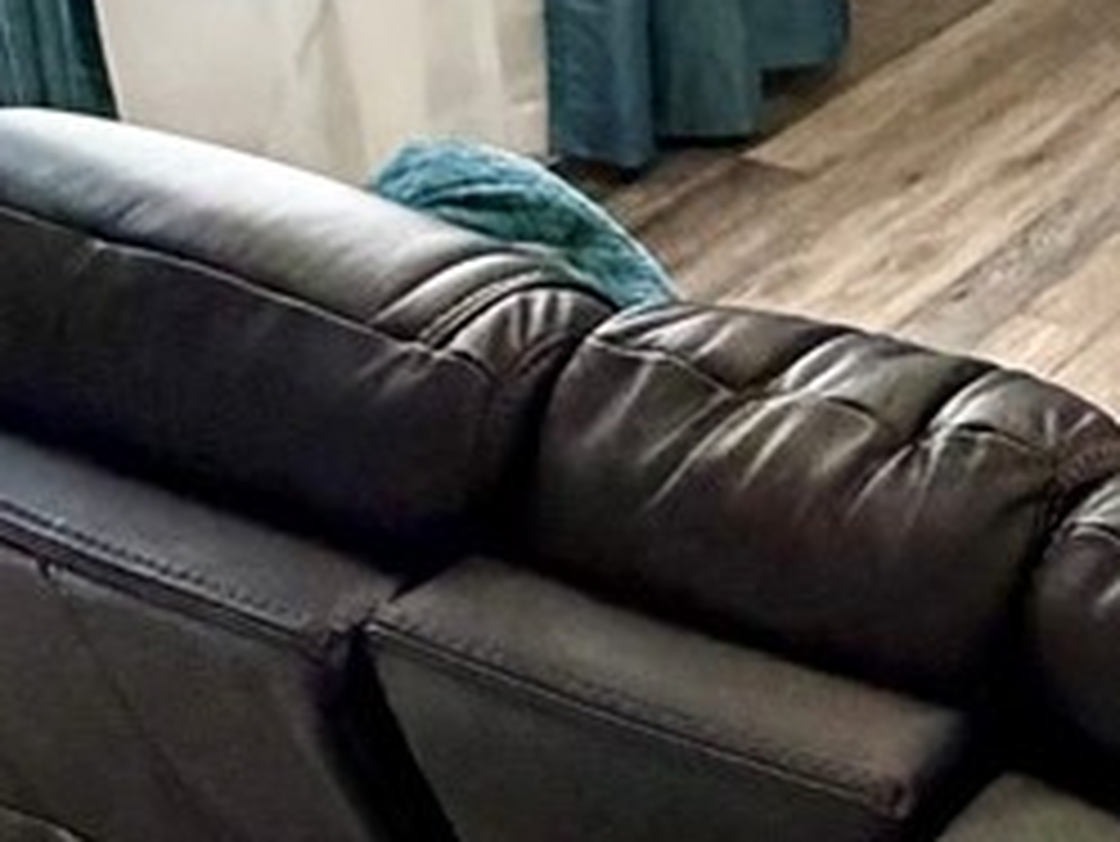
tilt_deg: -18.7
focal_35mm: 90
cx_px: 1151
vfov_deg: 15.9
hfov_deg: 20.9
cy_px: -122
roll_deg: +0.2
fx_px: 2913
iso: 500
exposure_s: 1/60
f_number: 2.2
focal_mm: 2.22
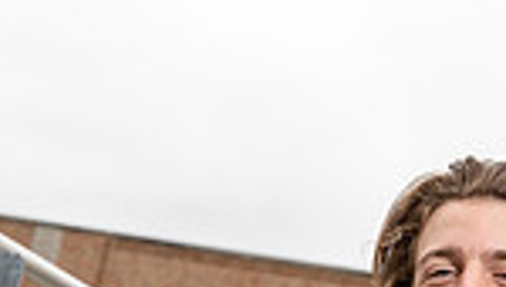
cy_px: 736
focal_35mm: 138
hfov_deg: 15.5
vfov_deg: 8.0
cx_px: 361
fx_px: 1855
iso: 100
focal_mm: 44
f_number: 5.6
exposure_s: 1/250
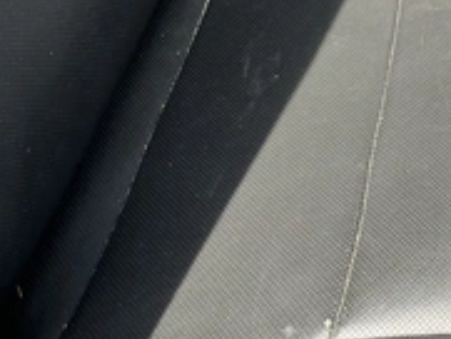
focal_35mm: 64
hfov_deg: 27.7
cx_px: 493
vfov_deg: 22.9
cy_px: 152
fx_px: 834
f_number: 1.8
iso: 20
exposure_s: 1/178
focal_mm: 3
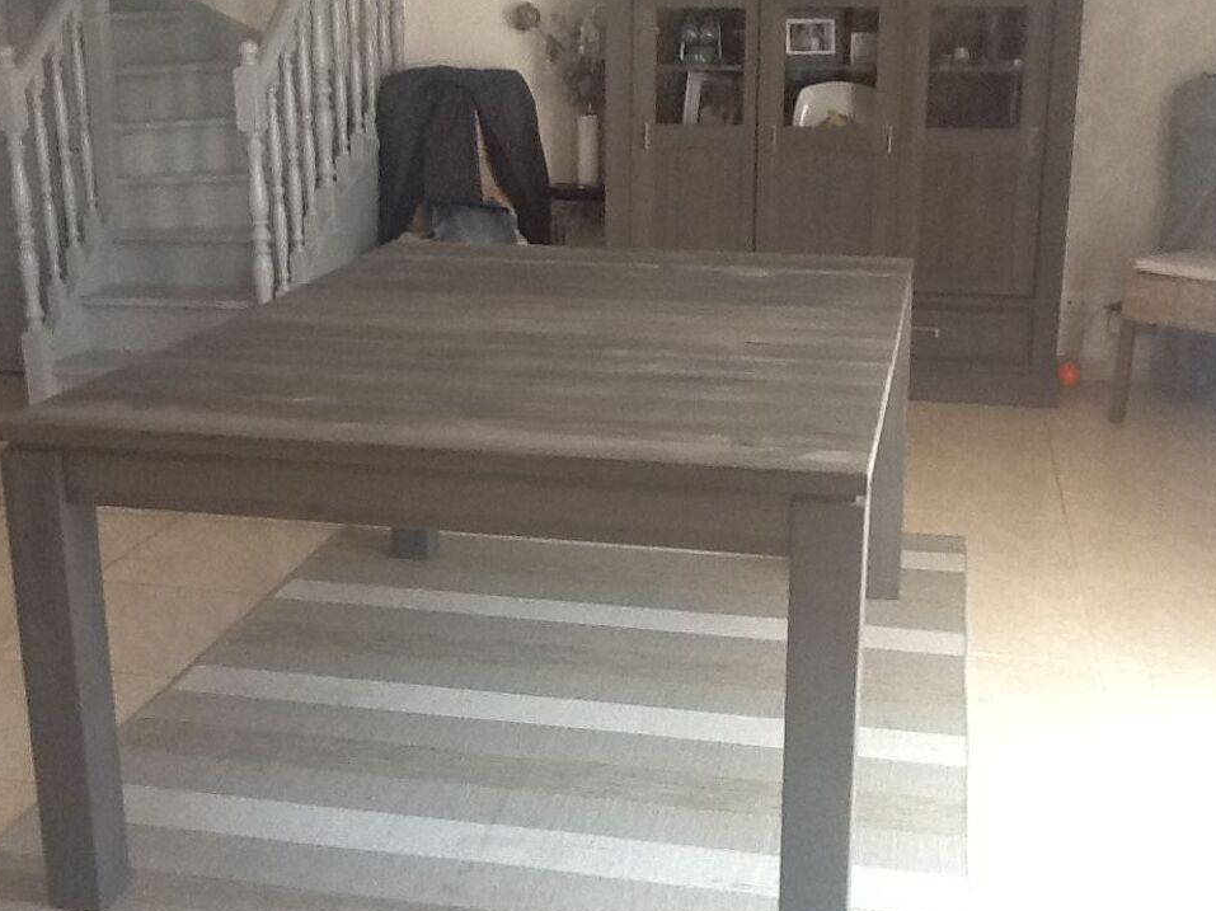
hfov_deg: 41.3
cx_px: 597
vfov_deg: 31.5
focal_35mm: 46
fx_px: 1615
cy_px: 469
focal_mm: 2.03
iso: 100
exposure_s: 1/33
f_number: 2.4
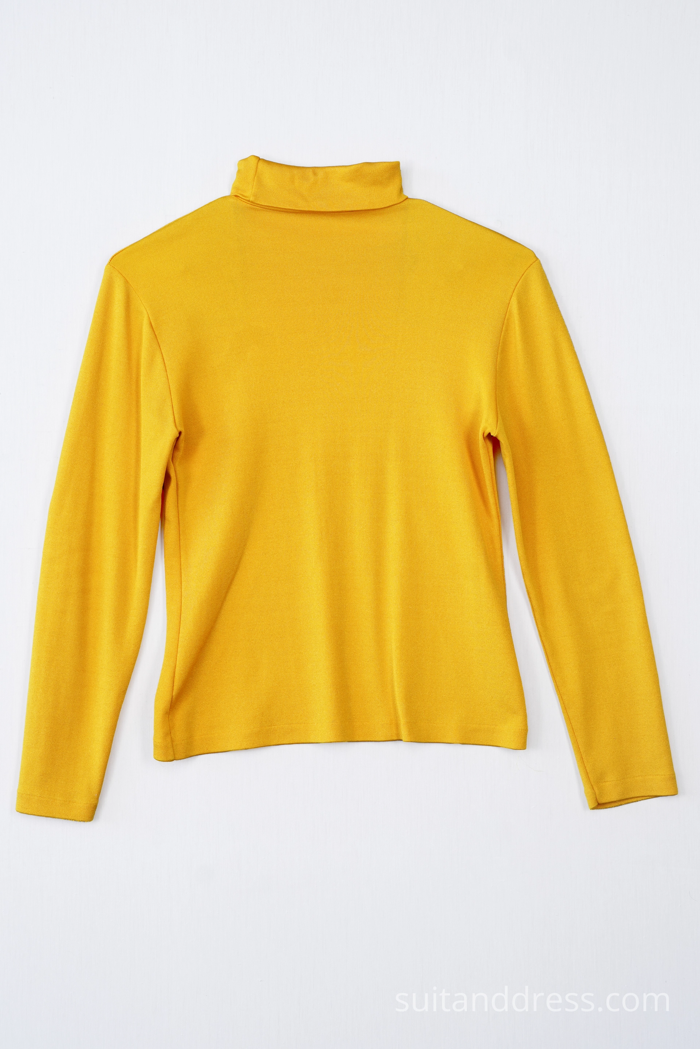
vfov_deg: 38.9
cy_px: 524
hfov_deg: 26.5
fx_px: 1487
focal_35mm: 51
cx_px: 350
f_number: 8
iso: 320
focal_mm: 34
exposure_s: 1/40
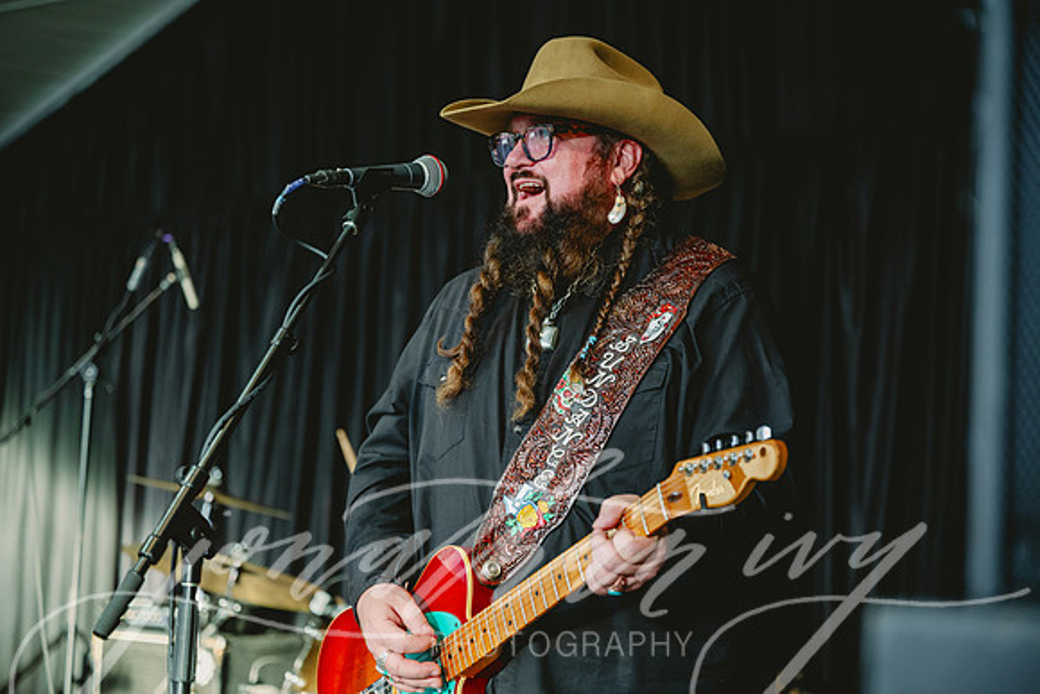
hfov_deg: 28.8
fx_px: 2023
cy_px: 347
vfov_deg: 19.5
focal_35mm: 70
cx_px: 520
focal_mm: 70
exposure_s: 1/500
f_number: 2.8
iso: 800
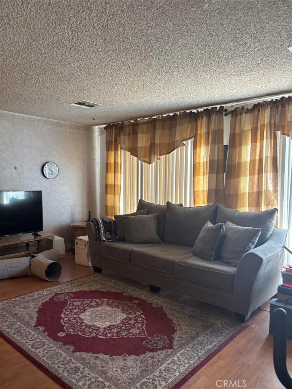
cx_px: 146
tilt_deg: -3.1
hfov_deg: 53.1
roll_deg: -1.3
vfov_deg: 67.3
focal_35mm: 26
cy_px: 194
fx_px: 292
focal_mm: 5.96
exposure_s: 1/60
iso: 200
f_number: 1.6
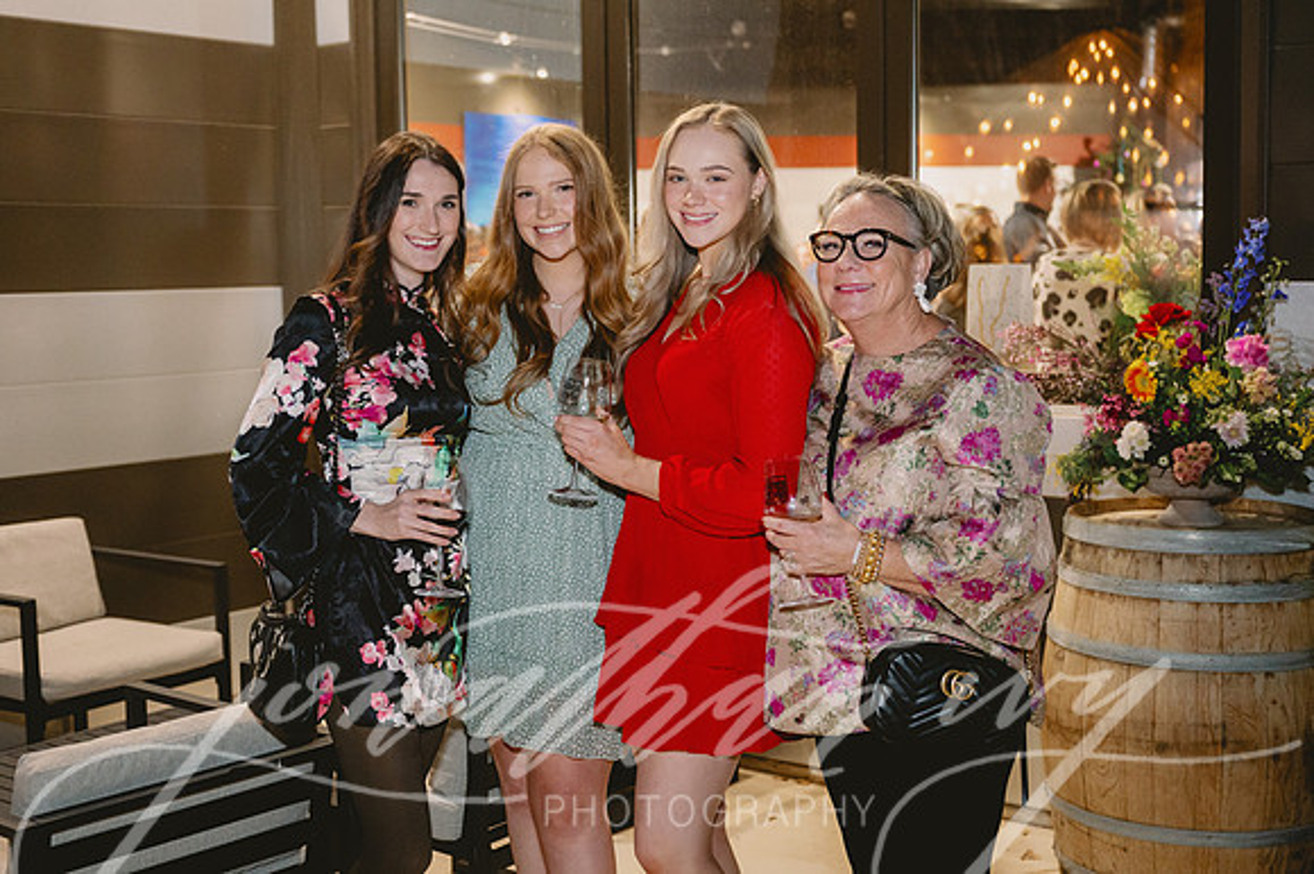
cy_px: 421
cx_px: 641
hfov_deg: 42.6
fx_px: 1683
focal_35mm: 46
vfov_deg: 29.1
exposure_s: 1/125
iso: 2500
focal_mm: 42
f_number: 2.8
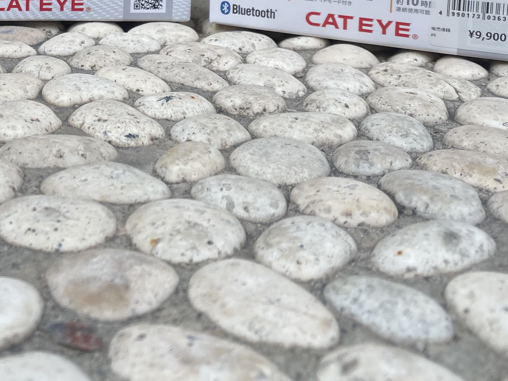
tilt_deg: -8.3
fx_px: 925
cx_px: 49
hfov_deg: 29.4
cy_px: -47
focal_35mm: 63
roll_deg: -0.6
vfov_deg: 21.9
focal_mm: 4.2
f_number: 1.6
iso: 32
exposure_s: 1/917
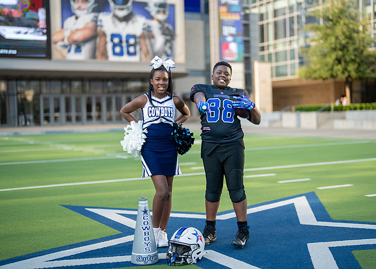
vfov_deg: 25.2
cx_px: 206
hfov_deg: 34.7
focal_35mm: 56
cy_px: 128
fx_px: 601
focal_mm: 50
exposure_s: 1/2000
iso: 100
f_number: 1.2
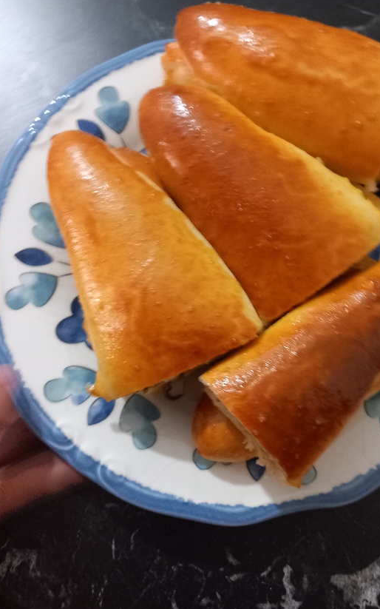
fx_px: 531
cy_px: 284
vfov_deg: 59.6
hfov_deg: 39.2
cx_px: 237
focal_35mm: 32
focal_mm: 4
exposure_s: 1/14.3
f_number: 1.8
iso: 800
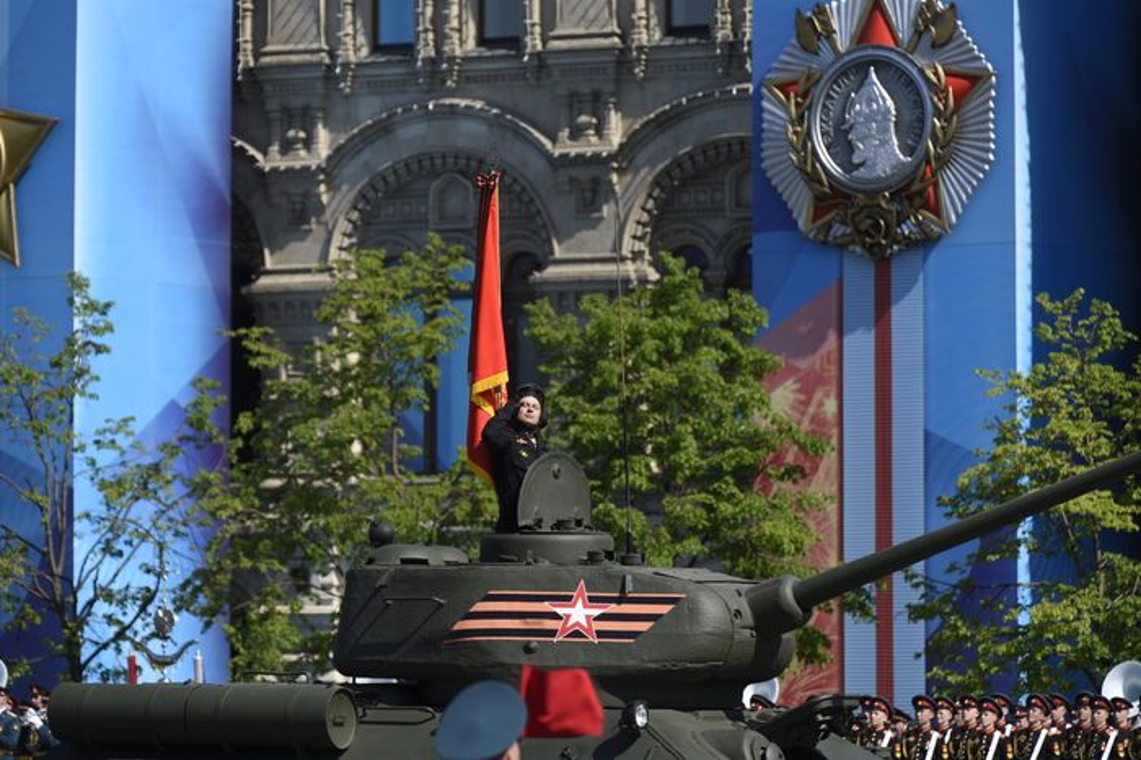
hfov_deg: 9.4
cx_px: 570
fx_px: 6969
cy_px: 380
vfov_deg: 6.2
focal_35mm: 220
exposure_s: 1/2000
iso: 400
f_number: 7.1
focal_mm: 220
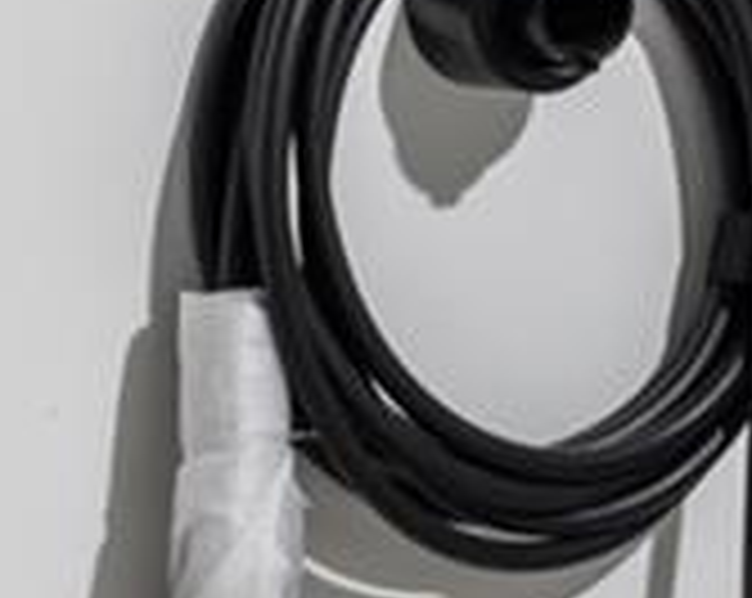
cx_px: 419
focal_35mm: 315
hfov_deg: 6.2
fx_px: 6998
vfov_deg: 4.9
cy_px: -333
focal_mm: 35
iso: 250
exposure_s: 10
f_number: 14
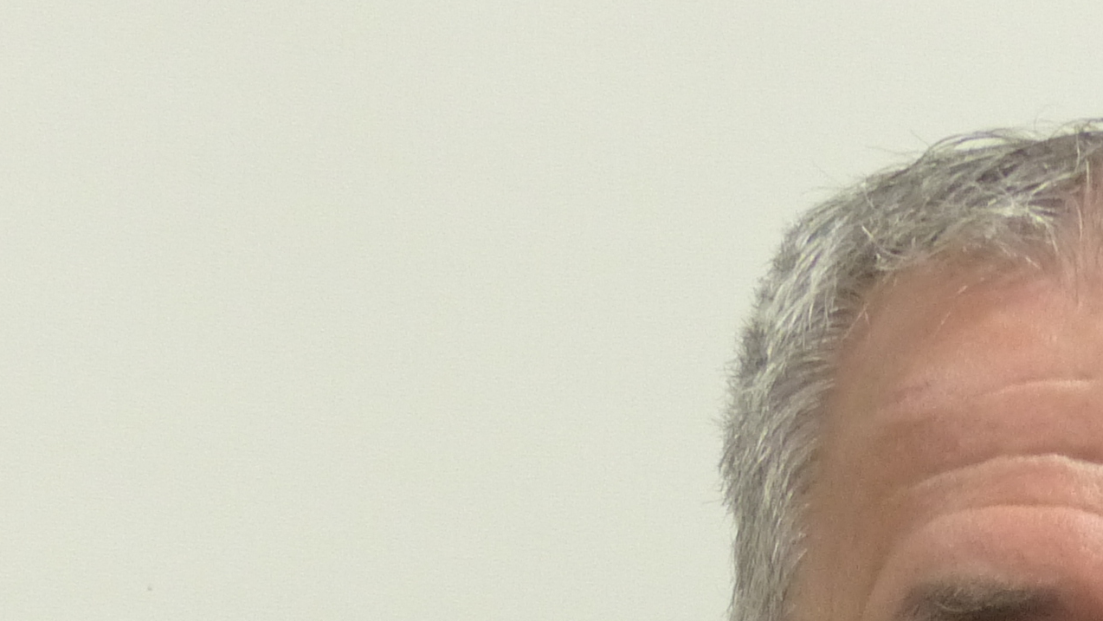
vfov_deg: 4.3
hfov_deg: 7.8
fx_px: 8102
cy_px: 1247
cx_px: 1042
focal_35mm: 277
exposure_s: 1/30
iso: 400
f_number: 2.8
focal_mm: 14.5
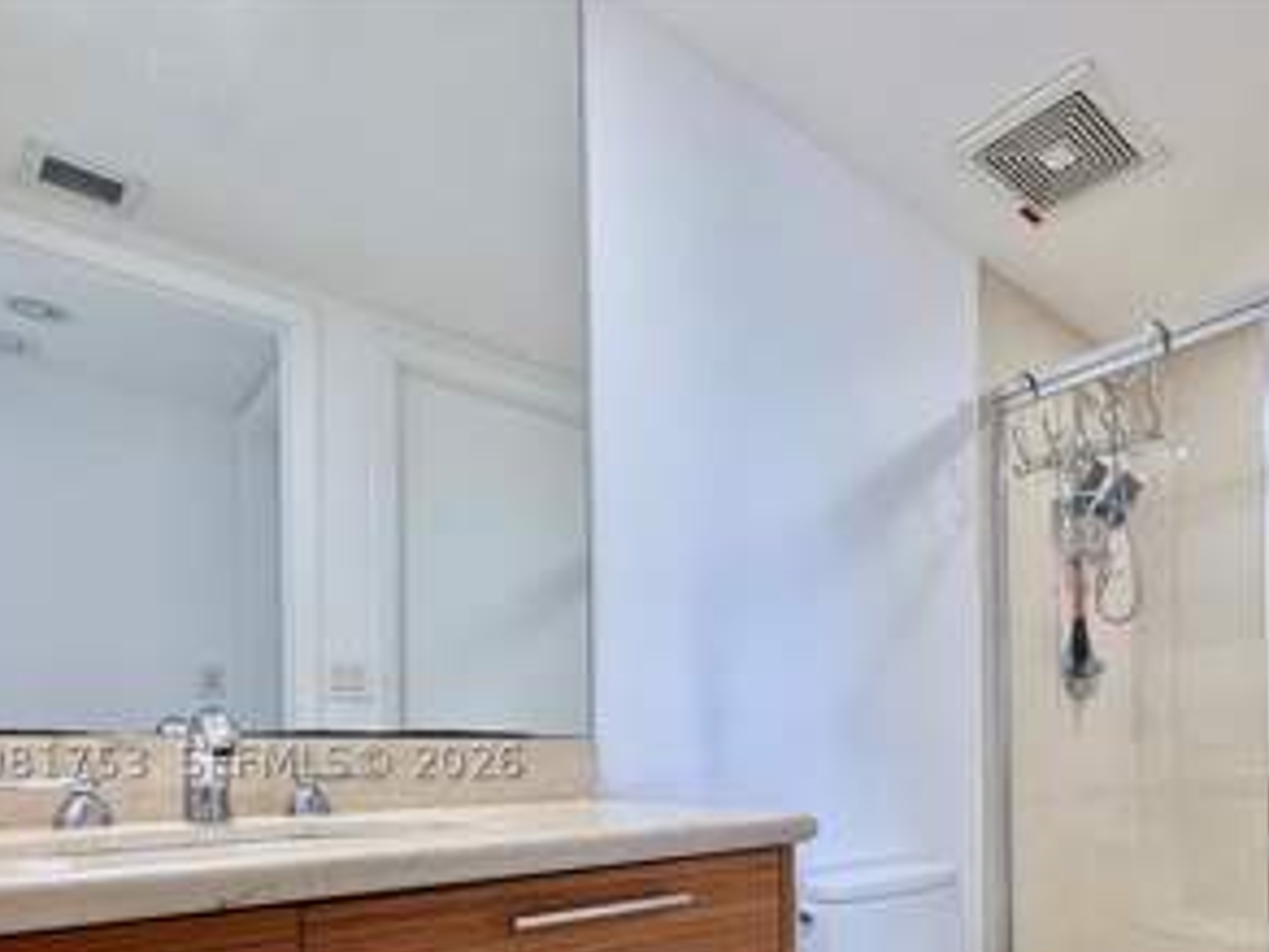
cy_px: 761
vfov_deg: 54.8
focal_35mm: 23
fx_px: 843
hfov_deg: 69.9
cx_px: 921
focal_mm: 2.22
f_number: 2.2
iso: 250
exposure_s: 1/120
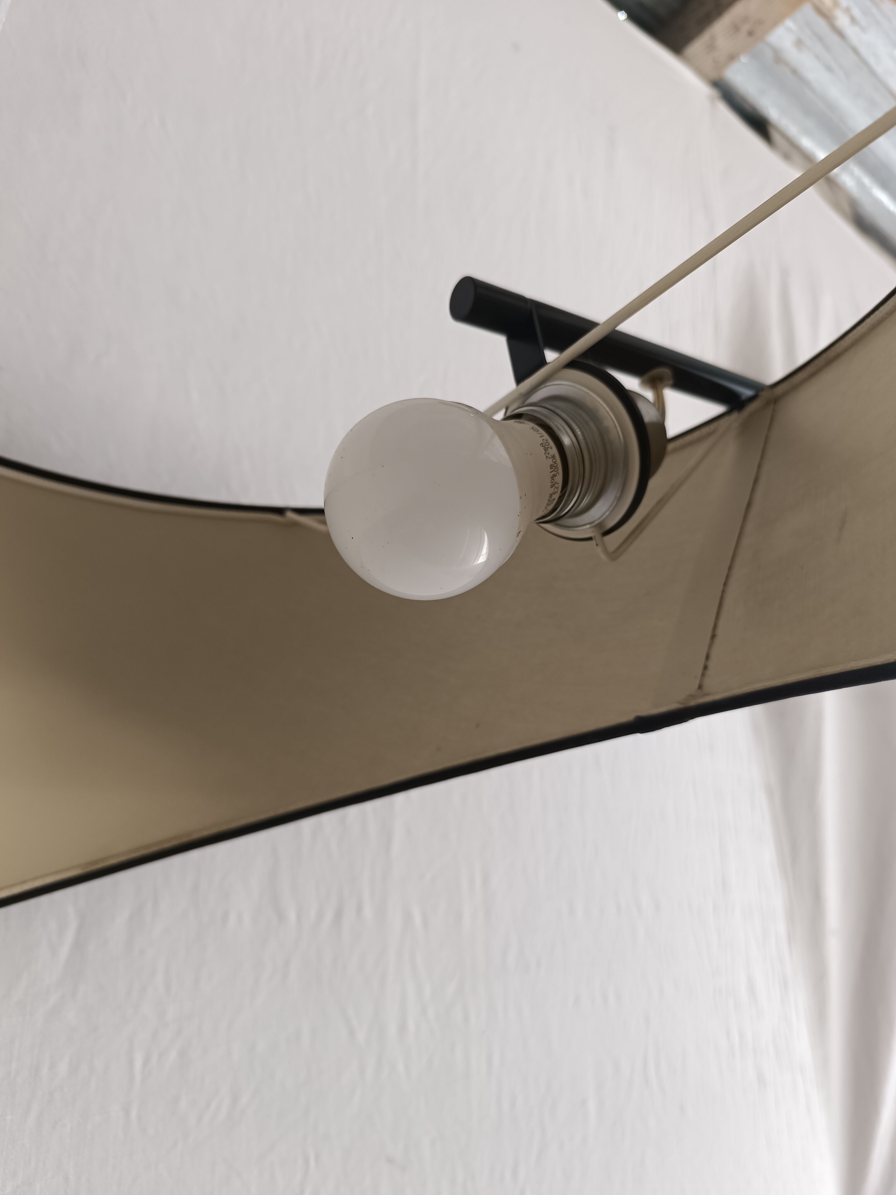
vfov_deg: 71.6
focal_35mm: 24
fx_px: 828
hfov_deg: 56.8
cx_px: 448
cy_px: 598
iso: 398
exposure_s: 1/100
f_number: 1.65
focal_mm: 6.14
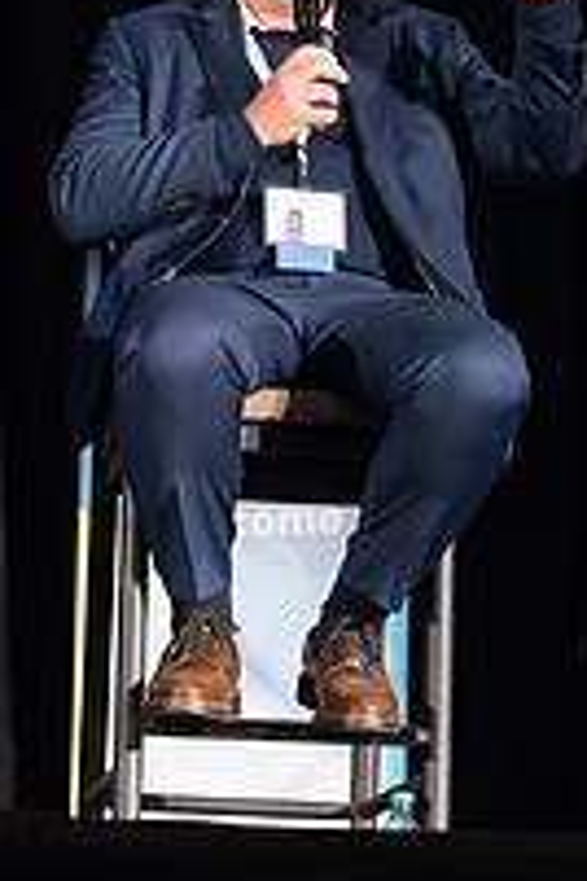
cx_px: 307
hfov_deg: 7.2
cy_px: 149
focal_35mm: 190
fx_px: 4647
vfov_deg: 10.8
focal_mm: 85
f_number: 4.5
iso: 1250
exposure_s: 1/200
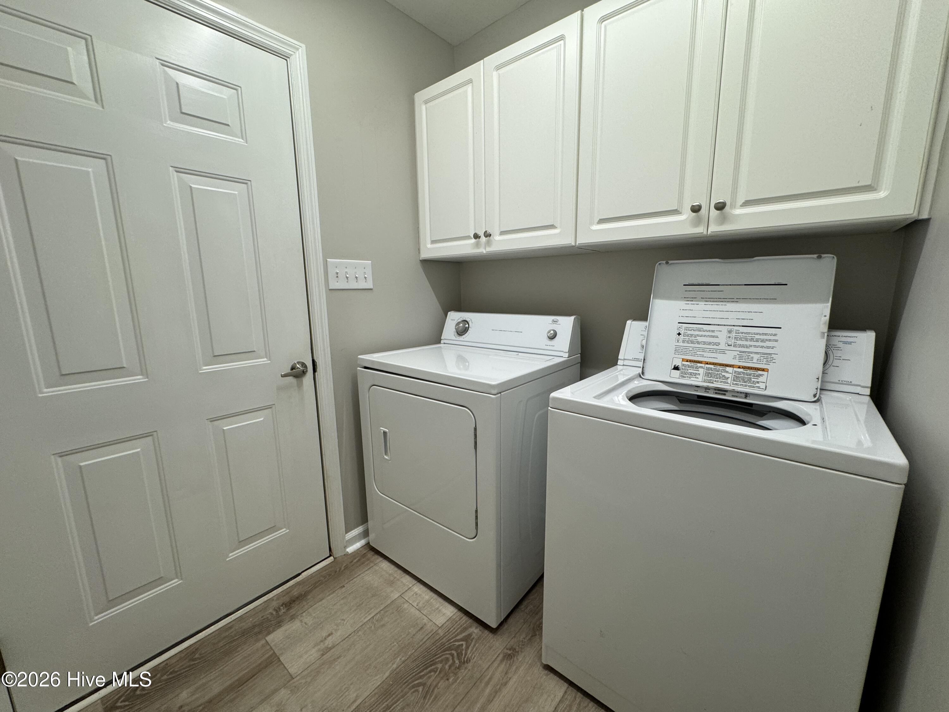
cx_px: 474
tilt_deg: -11.1
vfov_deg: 85.7
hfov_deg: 102.1
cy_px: 356
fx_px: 384
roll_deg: +1.6
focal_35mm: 14
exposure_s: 1/120
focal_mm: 2.22
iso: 125
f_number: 2.2
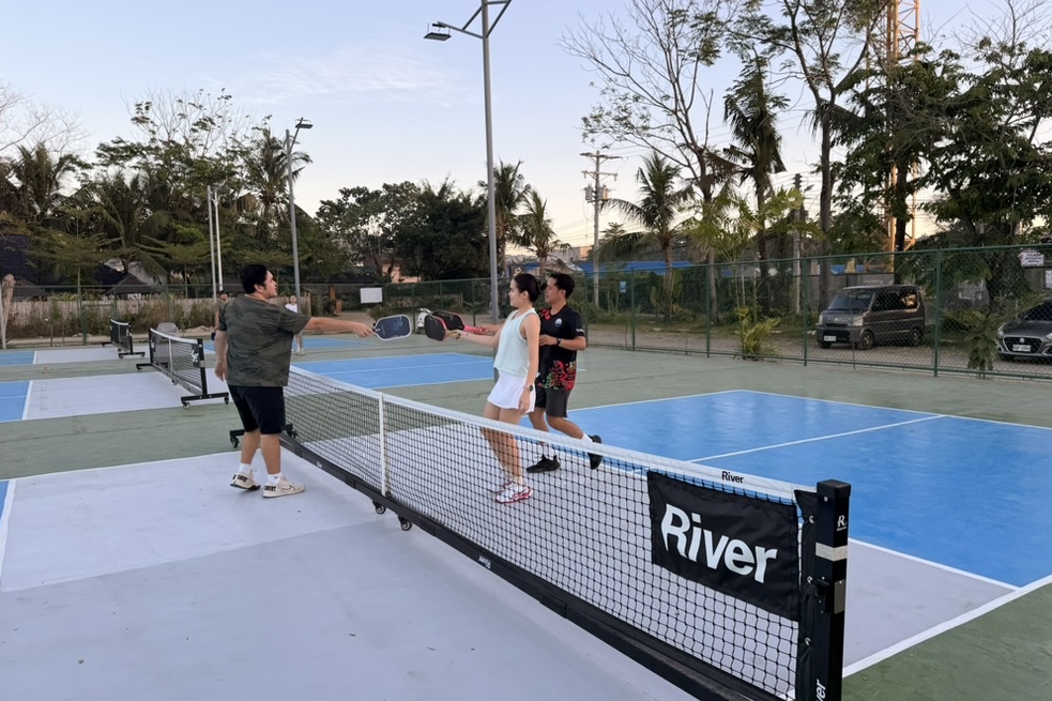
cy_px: 371
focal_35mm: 26
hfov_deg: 69.4
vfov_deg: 49.5
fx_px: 760
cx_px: 545
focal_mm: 6.76
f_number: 1.78
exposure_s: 1/379
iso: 80
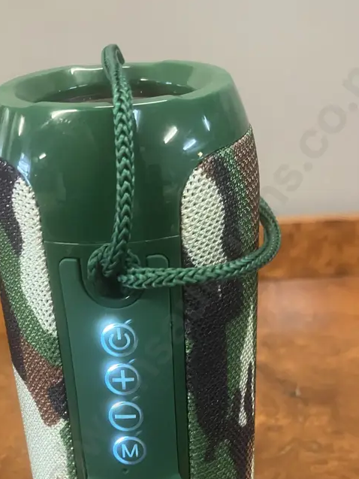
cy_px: 358
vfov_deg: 40.9
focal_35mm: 45
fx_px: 622
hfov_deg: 32.1
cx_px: 152
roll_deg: +1.5
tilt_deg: -23.5
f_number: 1.8
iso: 250
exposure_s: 1/33
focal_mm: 3.99
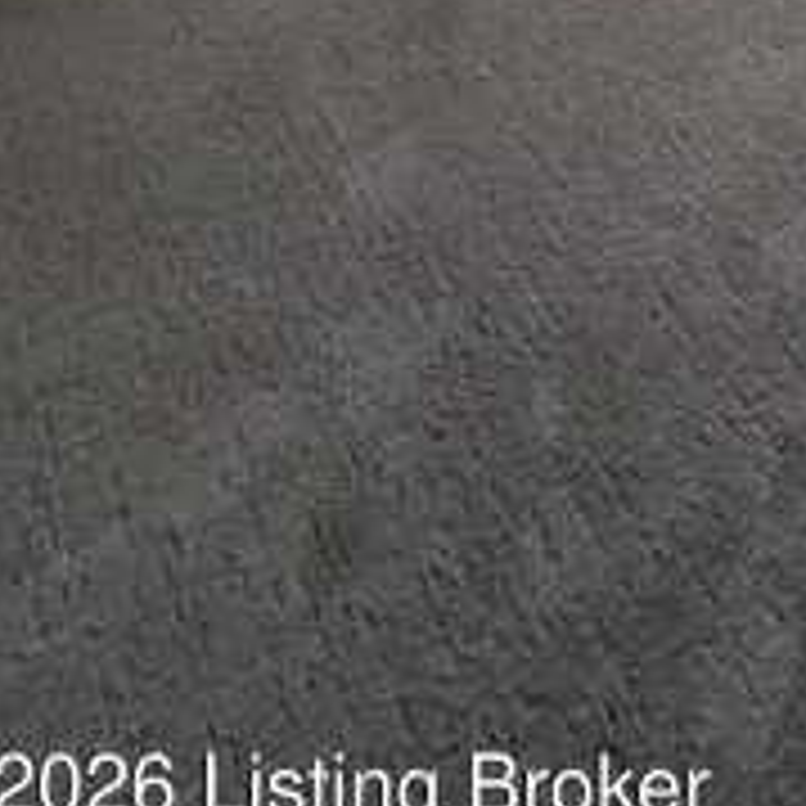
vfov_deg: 23.3
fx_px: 1212
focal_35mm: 46
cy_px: -579
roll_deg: -3.4
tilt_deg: -11.6
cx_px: 1045
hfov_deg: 29.6
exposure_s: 1/60
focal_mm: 2.22
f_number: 2.2
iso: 160
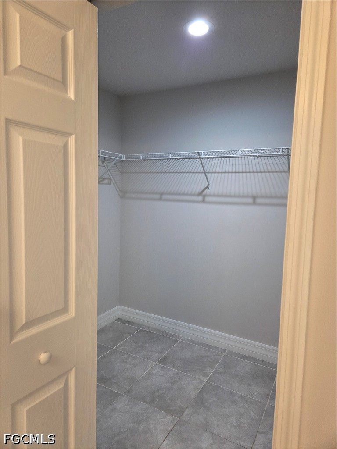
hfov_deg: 58.9
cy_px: 224
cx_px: 168
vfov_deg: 73.9
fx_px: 299
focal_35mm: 23
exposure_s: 1/120
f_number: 1.8
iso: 320
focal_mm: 5.4
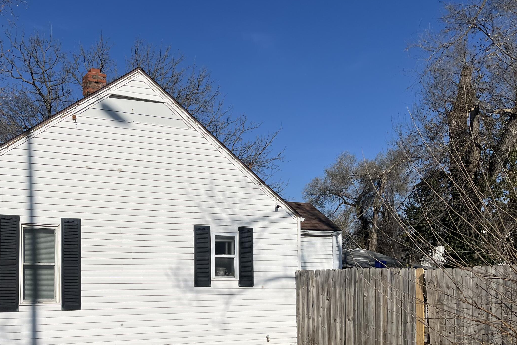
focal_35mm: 39
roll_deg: +0.2
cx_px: 148
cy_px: 257
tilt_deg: +0.4
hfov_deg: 48.2
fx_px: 560
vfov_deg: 33.6
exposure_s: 1/11905
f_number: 1.6
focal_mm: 5.1
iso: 50
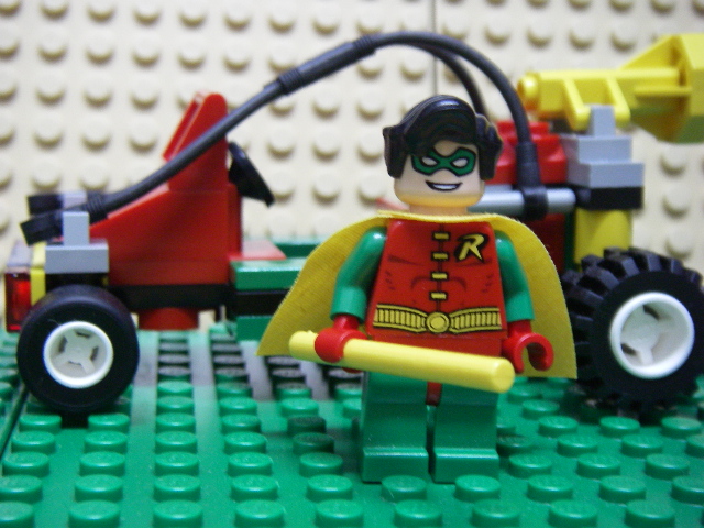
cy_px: 264
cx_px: 352
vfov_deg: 23.3
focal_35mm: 63
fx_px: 1281
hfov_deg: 30.7
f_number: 3.7
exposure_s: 1/4
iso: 250
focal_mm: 10.5
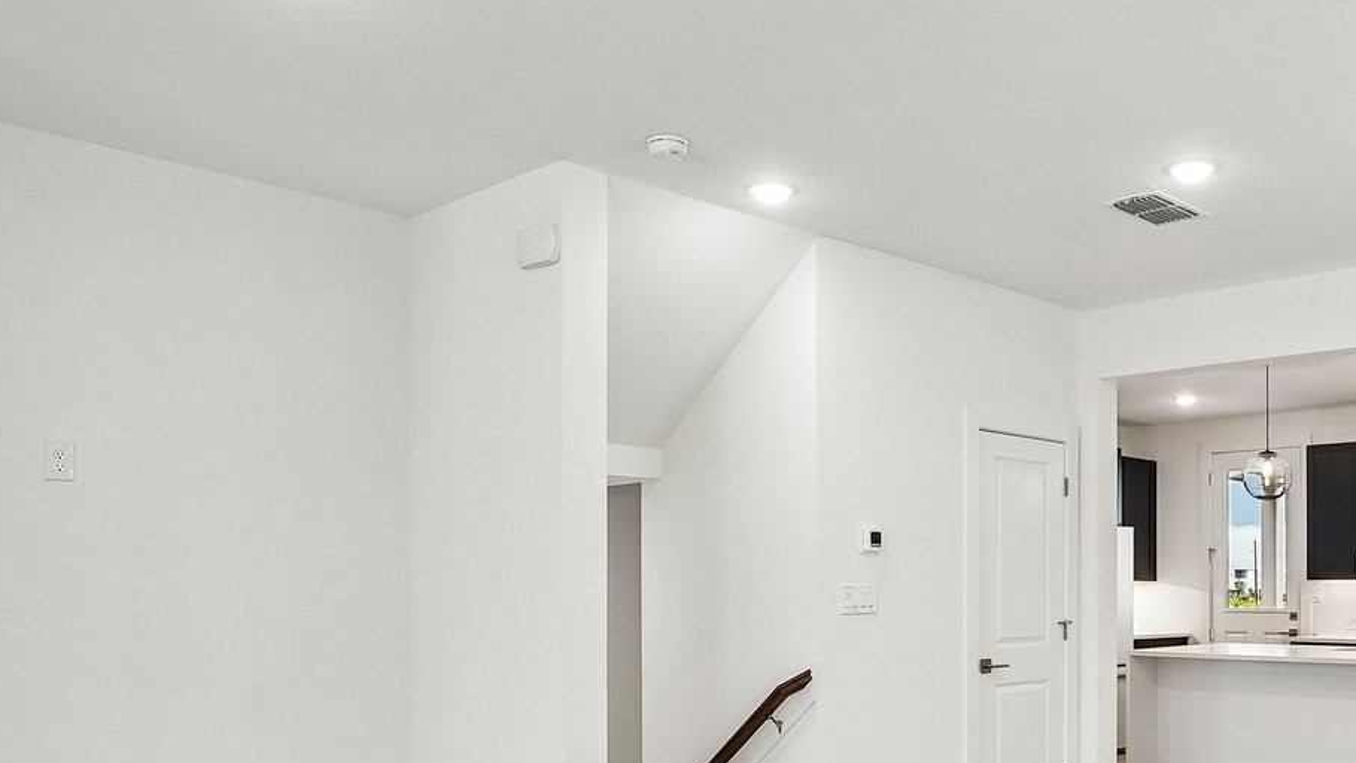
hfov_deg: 57.5
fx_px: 1187
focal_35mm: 33
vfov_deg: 34.8
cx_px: 955
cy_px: 585
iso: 500
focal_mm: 14
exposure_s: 1/60
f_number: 8
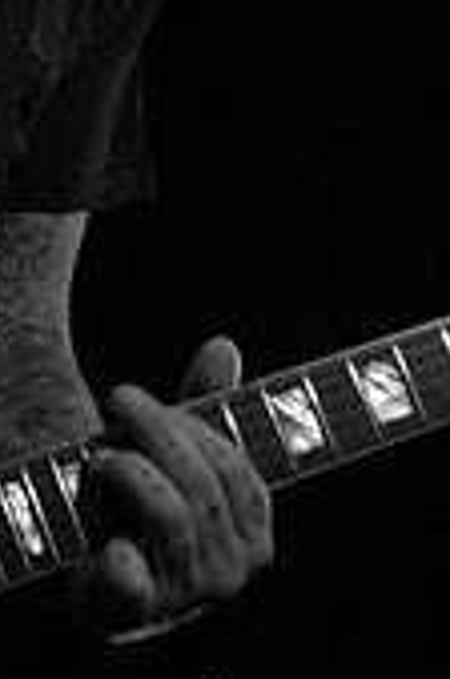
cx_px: -34
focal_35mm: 192
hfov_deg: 7.1
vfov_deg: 10.6
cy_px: -100
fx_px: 3615
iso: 800
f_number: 2.8
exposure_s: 1/100
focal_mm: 48
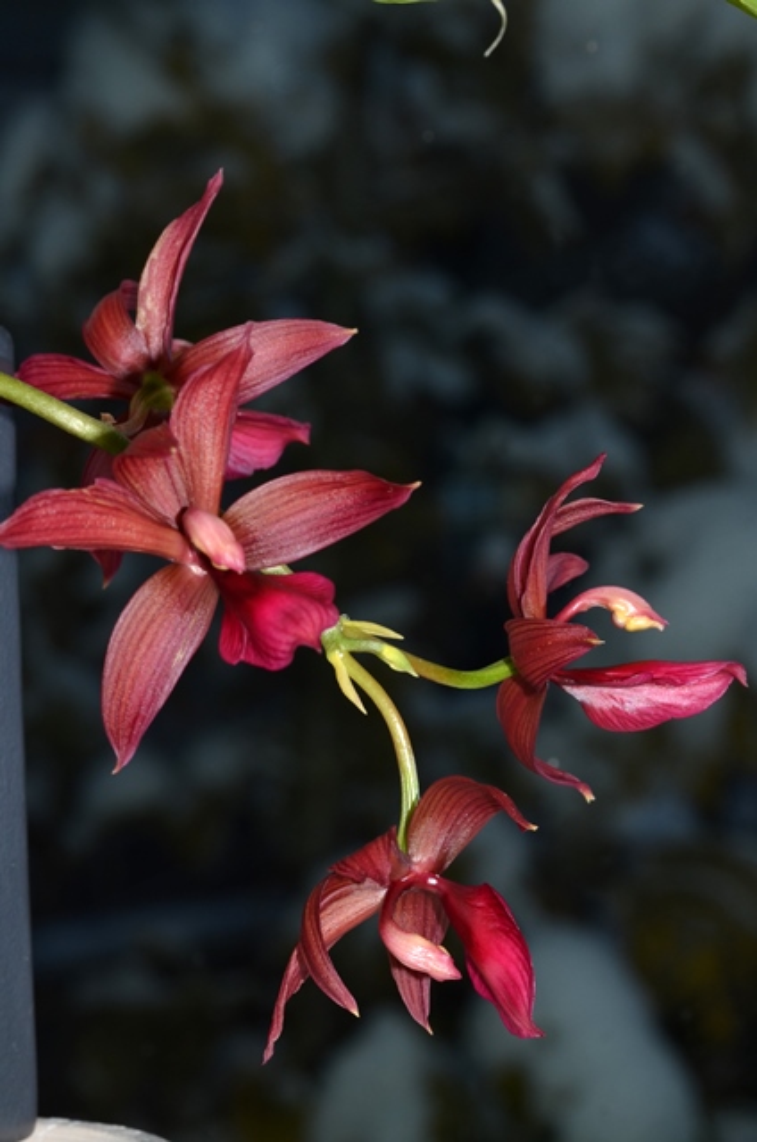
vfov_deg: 15.2
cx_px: 378
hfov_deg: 10.1
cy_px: 571
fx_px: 4276
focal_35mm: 135
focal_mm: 90
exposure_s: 1/60
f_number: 16
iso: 200
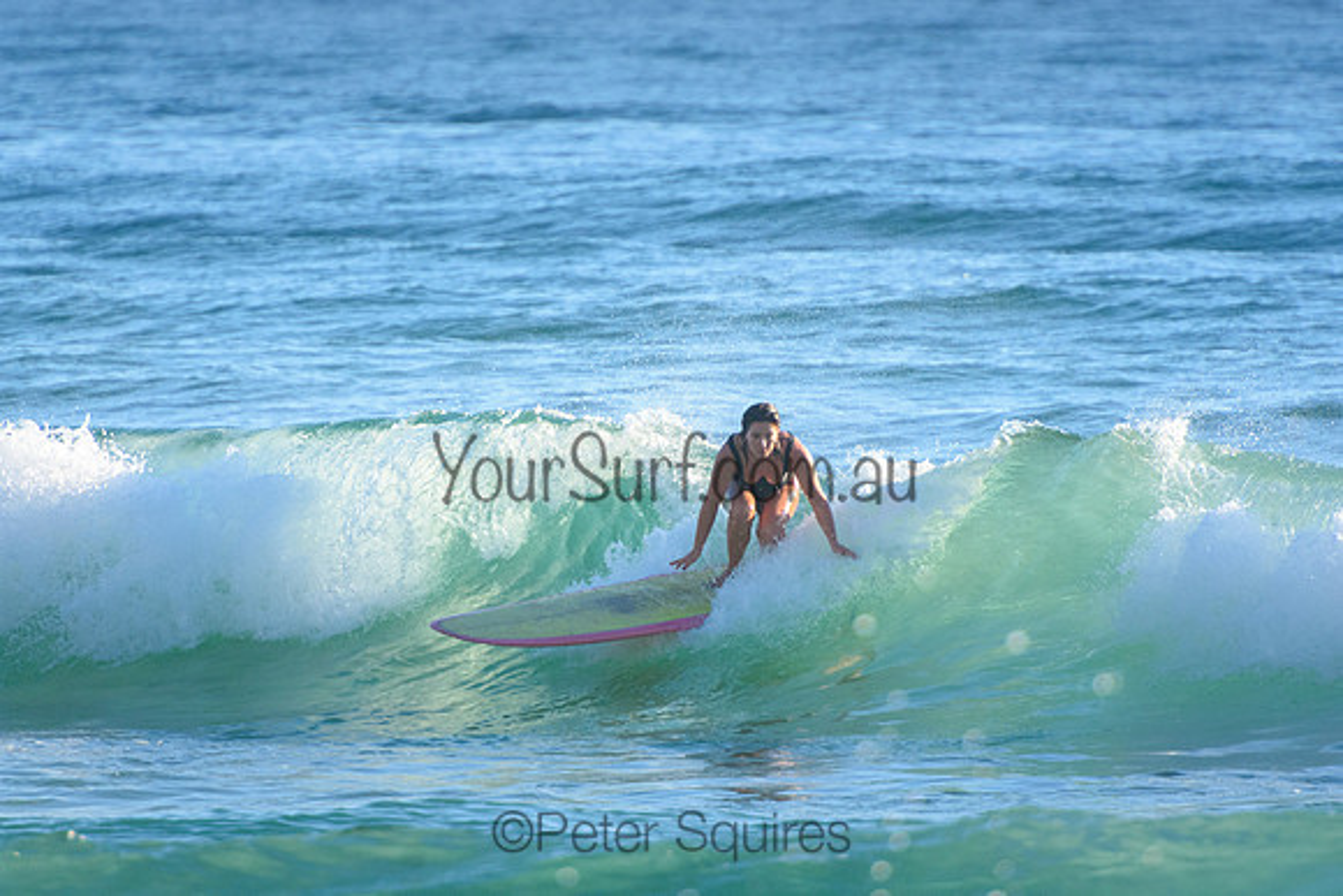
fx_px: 22388
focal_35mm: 600
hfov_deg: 3.4
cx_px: 672
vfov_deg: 2.3
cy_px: 448
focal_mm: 400
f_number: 5.6
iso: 720
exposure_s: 1/2500
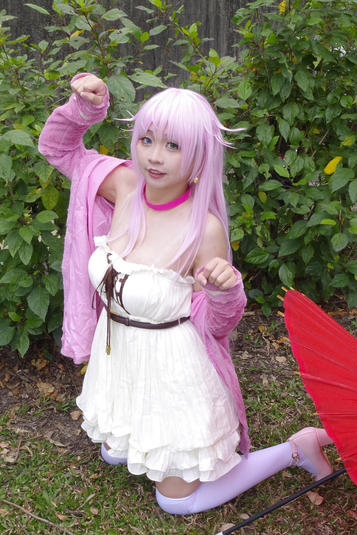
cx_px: 178
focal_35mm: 51
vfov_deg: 38.9
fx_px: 759
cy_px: 268
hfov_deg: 26.5
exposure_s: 1/20
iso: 2000
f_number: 4.5
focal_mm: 34
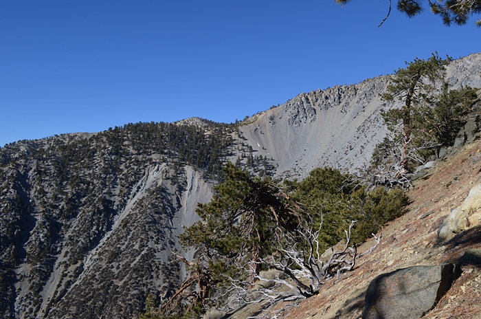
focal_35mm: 27
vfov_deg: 47.8
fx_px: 360
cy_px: 160
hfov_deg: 67.5
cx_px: 240
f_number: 8
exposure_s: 1/250
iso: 100
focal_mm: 18
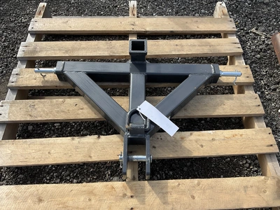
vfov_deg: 48.2
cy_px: 105
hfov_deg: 61.7
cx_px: 140
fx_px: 235
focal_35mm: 29
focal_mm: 3
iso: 25
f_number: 1.8
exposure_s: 1/912
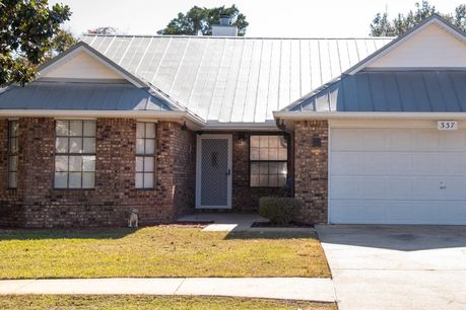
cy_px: 128
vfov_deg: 20.3
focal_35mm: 67
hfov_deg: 30.0
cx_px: 292
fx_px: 867
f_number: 7.1
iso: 200
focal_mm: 48
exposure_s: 1/125
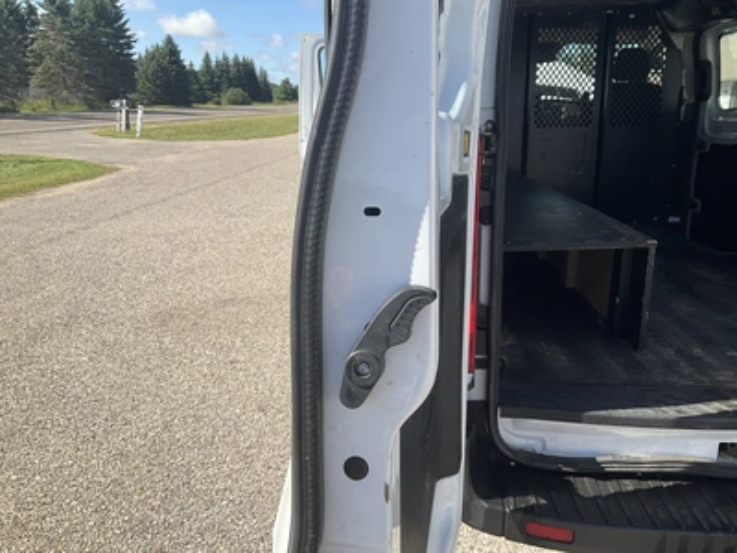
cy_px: 276
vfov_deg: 48.2
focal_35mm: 29
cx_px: 368
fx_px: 617
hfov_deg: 61.7
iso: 25
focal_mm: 3
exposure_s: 1/1076
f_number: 1.8
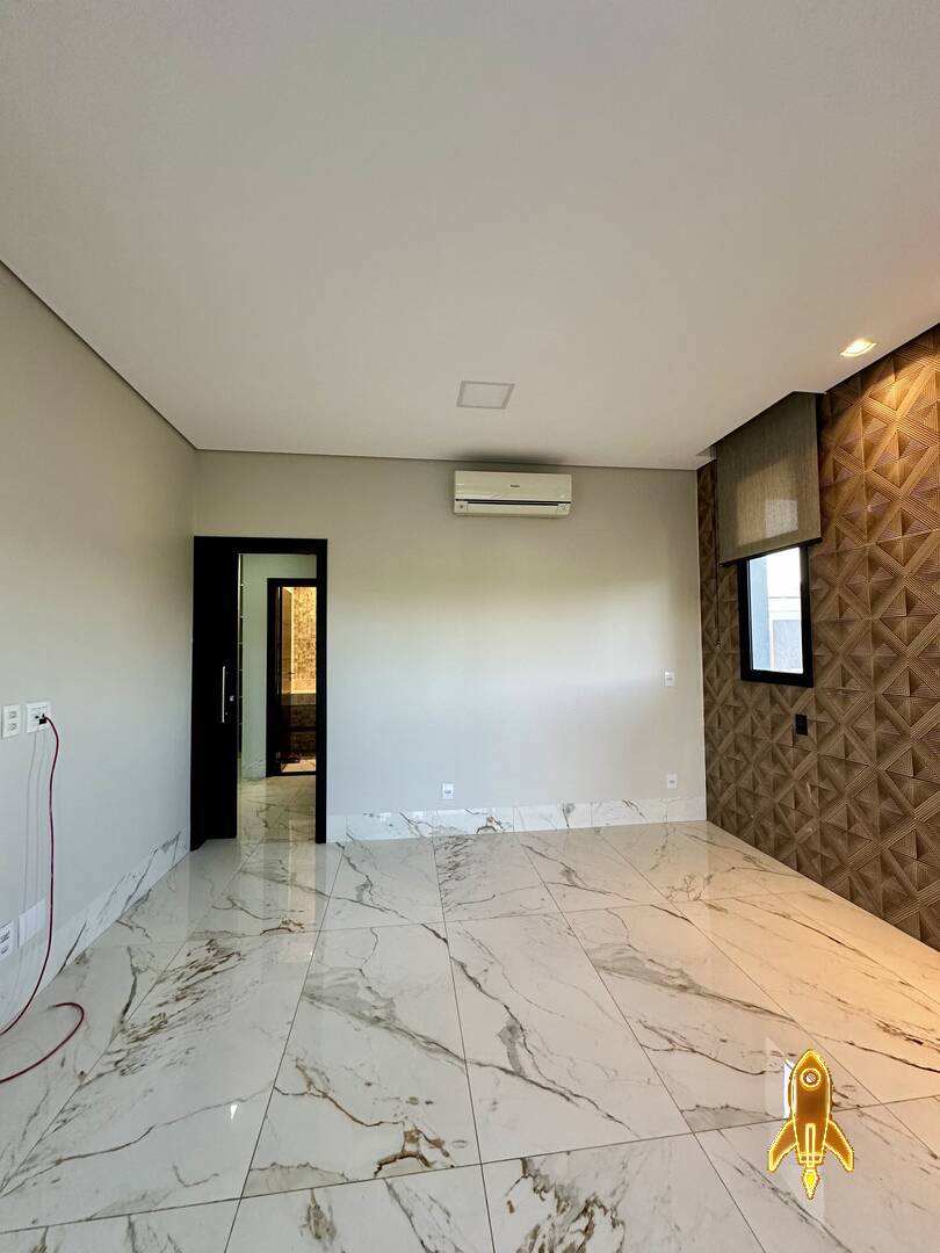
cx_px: 470
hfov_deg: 85.7
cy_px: 626
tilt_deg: +4.2
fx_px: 507
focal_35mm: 14
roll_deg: -0.4
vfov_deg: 102.1
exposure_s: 1/120
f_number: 2.2
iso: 160
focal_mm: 2.22
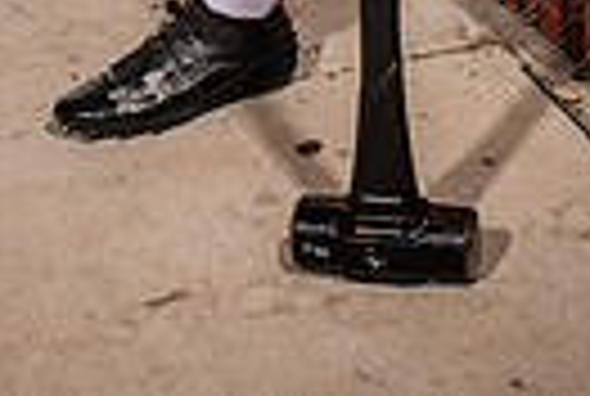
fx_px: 2250
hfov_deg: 14.9
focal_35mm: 137
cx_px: 347
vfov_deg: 8.9
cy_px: -612
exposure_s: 1/400
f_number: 7.1
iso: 160
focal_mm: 40
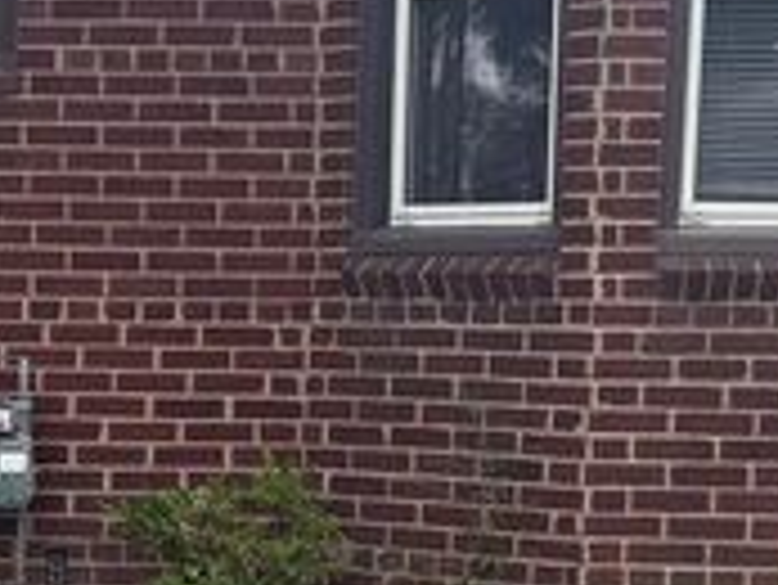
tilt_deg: -4.2
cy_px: 504
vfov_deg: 10.4
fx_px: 3194
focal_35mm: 142
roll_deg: -1.4
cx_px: -234
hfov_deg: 13.4
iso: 100
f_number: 1.78
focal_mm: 6.76
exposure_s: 1/356
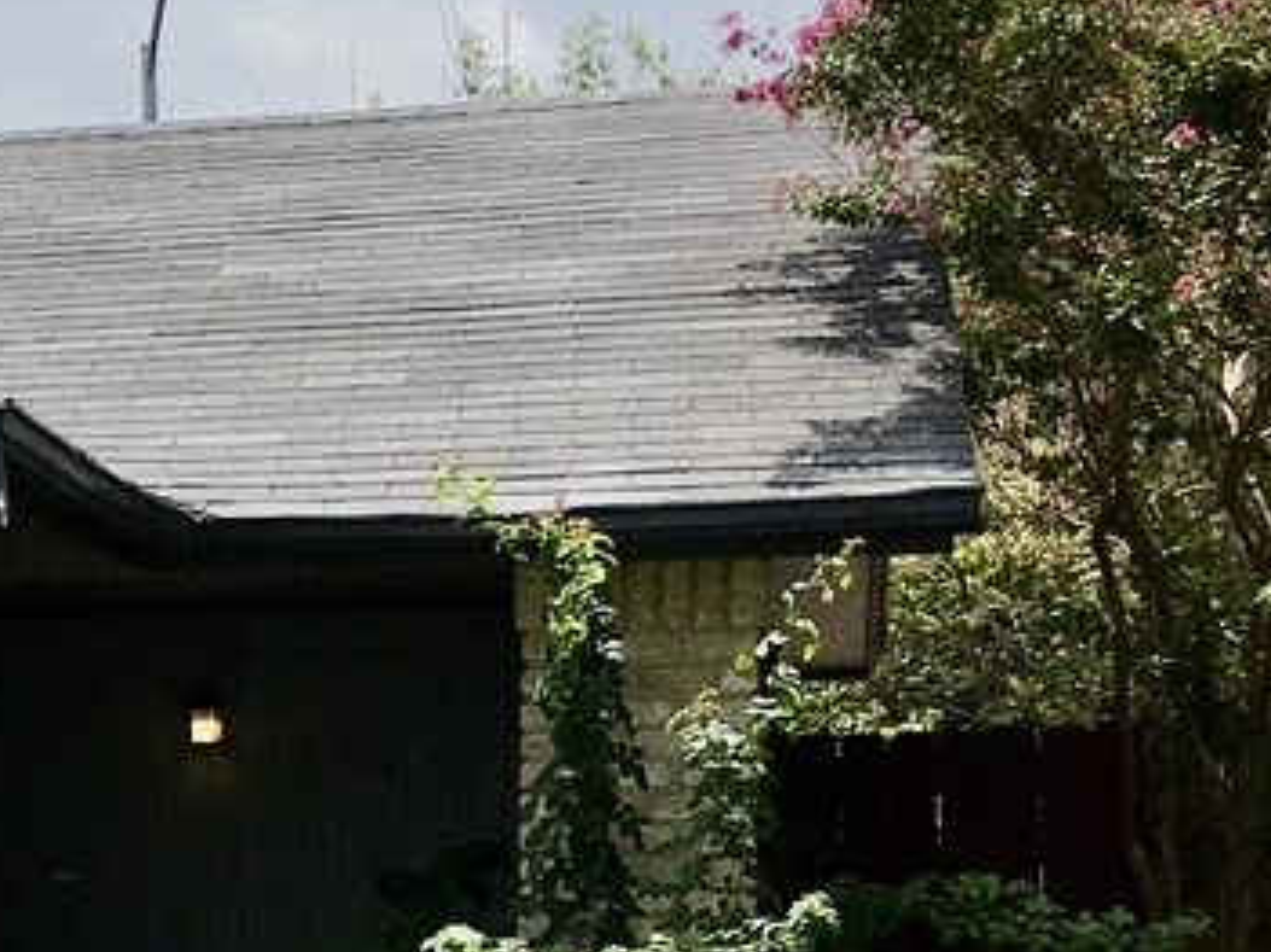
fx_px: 4368
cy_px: 1010
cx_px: -952
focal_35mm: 119
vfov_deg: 12.3
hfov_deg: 14.7
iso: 25
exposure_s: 1/2079
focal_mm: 4.15
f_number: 2.2
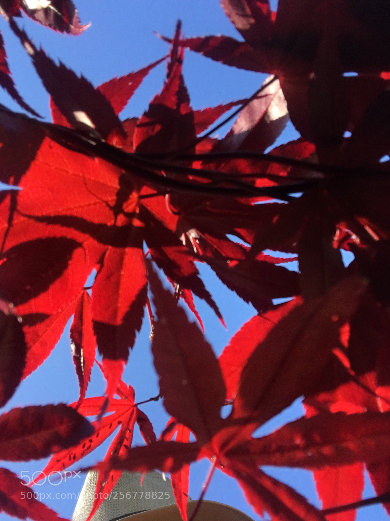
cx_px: 195
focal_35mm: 31
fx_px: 466
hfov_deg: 45.4
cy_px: 260
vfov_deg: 58.4
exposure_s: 1/630
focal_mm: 2.65
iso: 32
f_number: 2.2
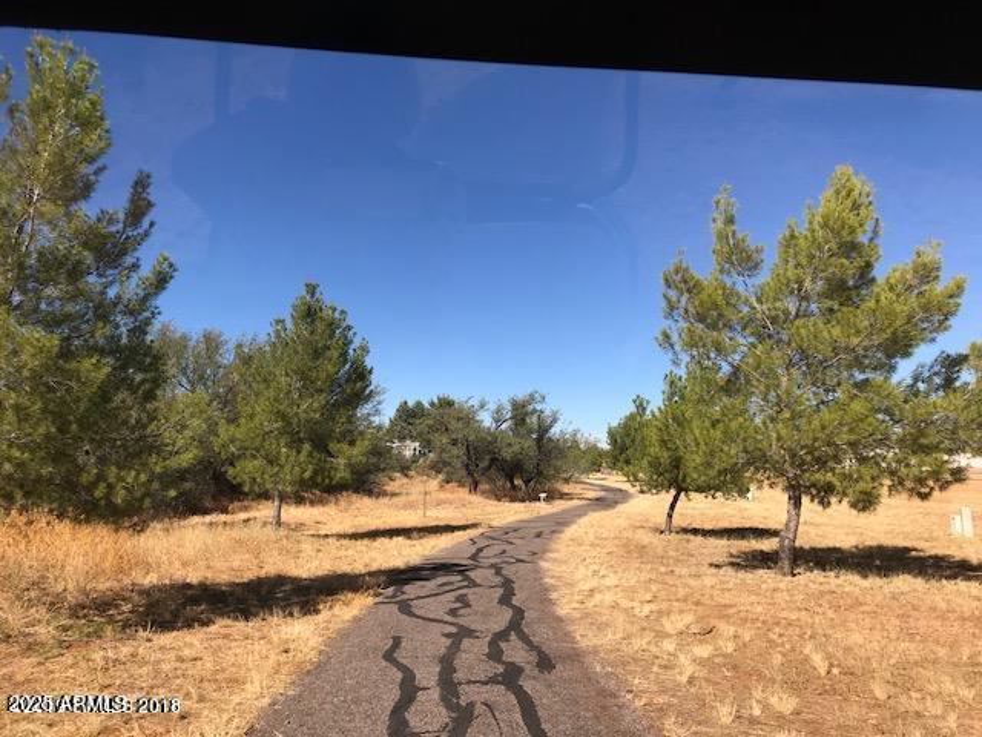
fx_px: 794
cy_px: 368
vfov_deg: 49.7
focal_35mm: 28
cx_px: 491
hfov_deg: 63.4
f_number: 1.8
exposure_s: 1/2660
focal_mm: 3.99
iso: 20
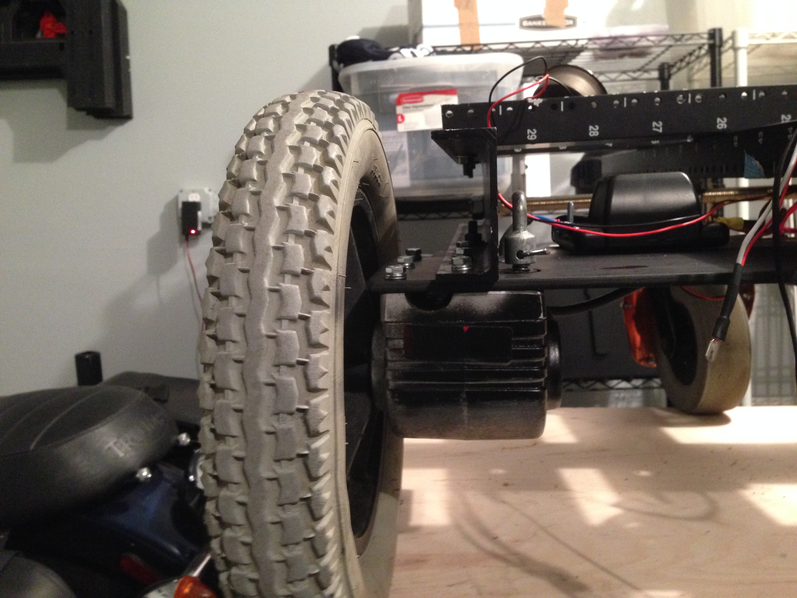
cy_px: 299
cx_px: 398
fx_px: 760
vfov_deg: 42.9
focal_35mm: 33
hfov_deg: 55.4
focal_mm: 4.12
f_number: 2.4
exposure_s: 1/15
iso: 500
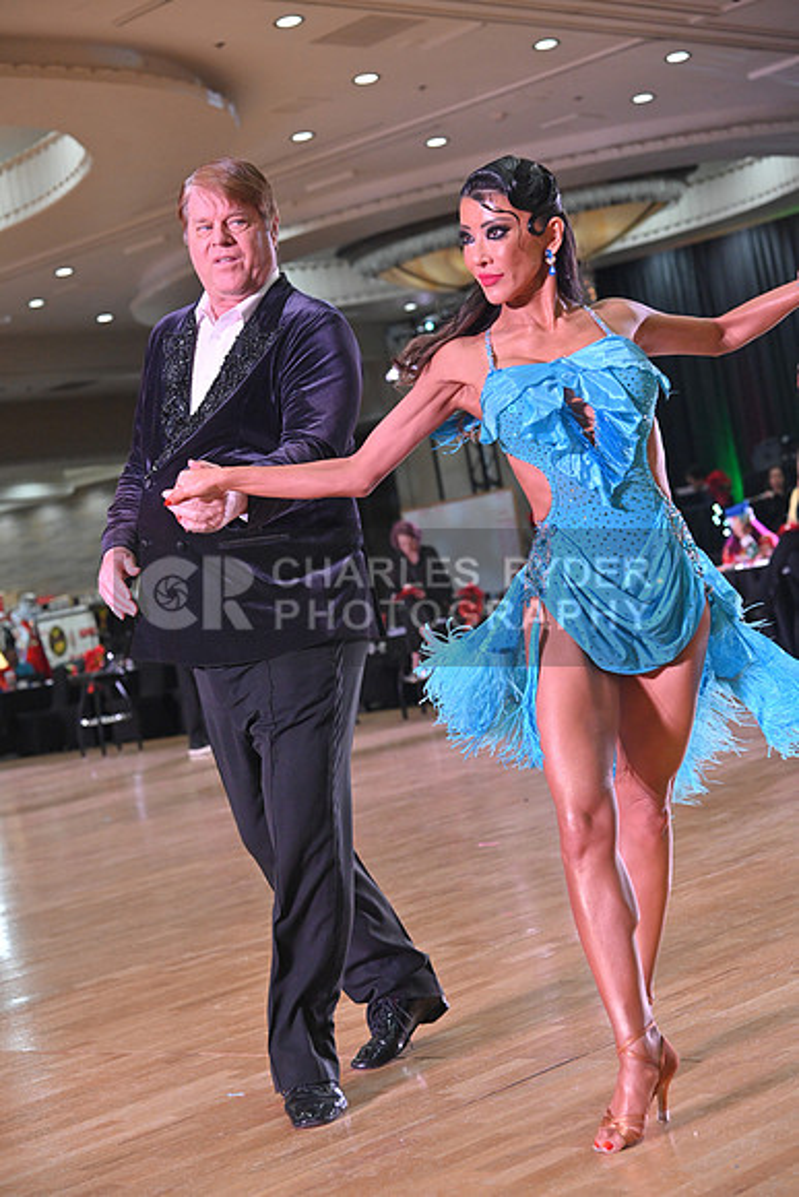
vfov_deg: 30.5
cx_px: 400
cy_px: 598
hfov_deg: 20.6
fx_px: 2196
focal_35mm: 66
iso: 2500
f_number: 5
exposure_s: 1/320
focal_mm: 66
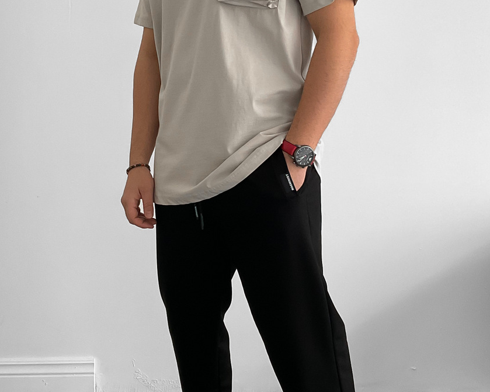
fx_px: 783
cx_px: 213
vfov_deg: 28.0
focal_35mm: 54
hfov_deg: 34.7
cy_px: 162
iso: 80
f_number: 1.8
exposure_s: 1/60
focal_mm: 3
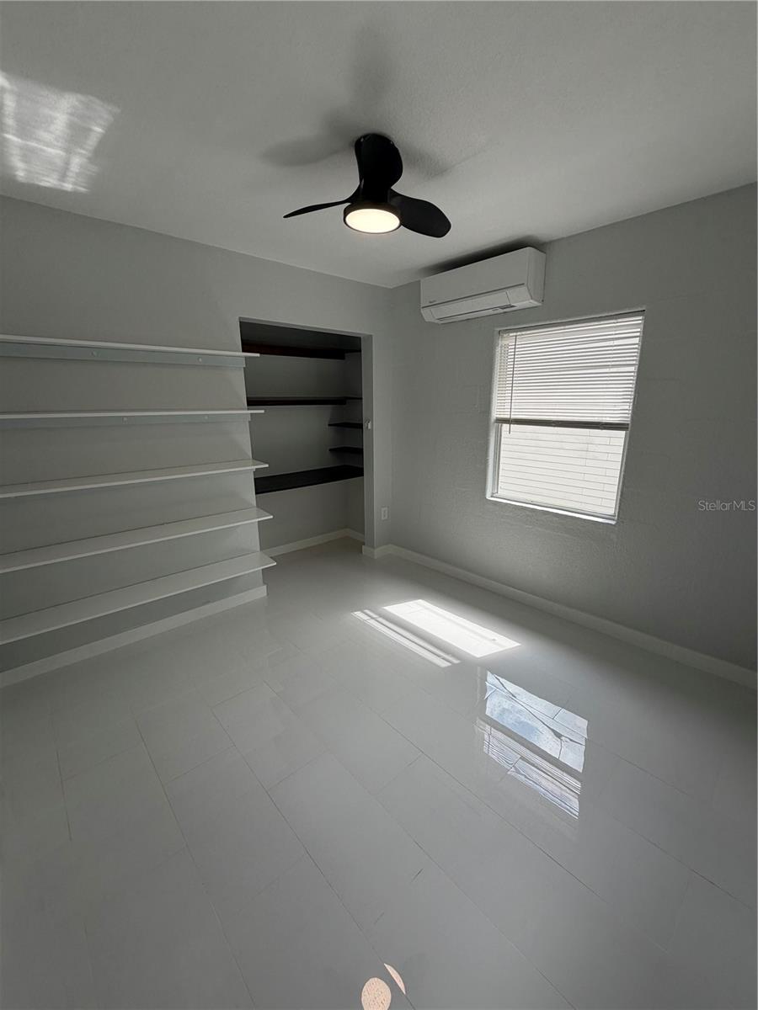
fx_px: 409
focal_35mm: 14
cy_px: 505
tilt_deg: -13.2
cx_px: 379
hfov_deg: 85.7
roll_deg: +0.9
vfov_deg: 102.1
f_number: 2.2
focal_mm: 2.22
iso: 40
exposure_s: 1/233
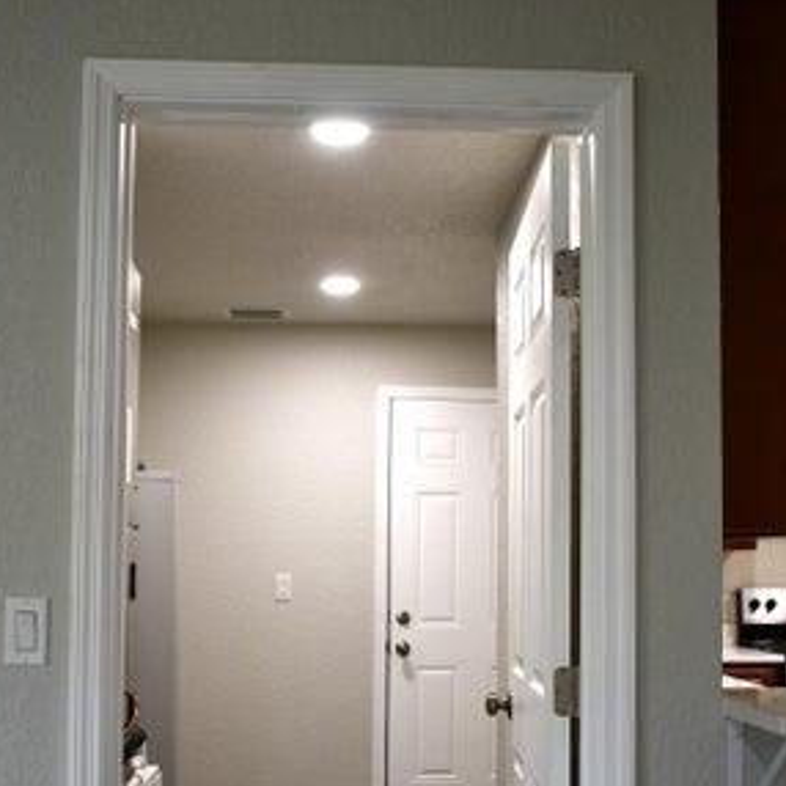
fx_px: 1207
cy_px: 500
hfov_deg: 36.1
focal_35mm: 47
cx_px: 404
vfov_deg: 35.8
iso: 800
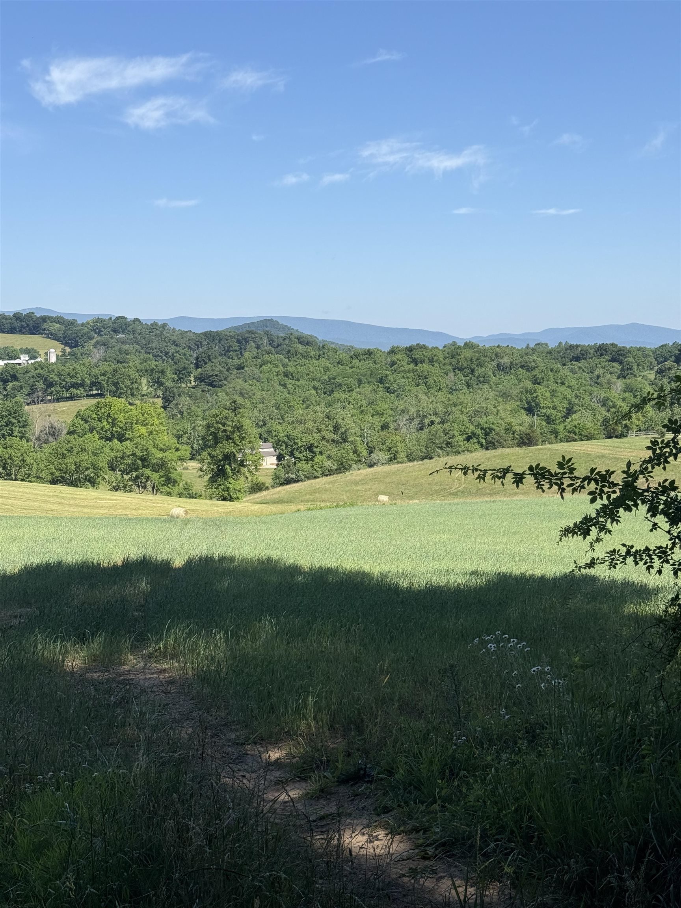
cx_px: 340
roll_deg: +0.3
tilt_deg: -3.6
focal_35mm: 48
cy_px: 454
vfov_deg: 39.7
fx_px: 1259
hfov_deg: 30.3
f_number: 1.78
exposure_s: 1/3704
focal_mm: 6.76
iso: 64
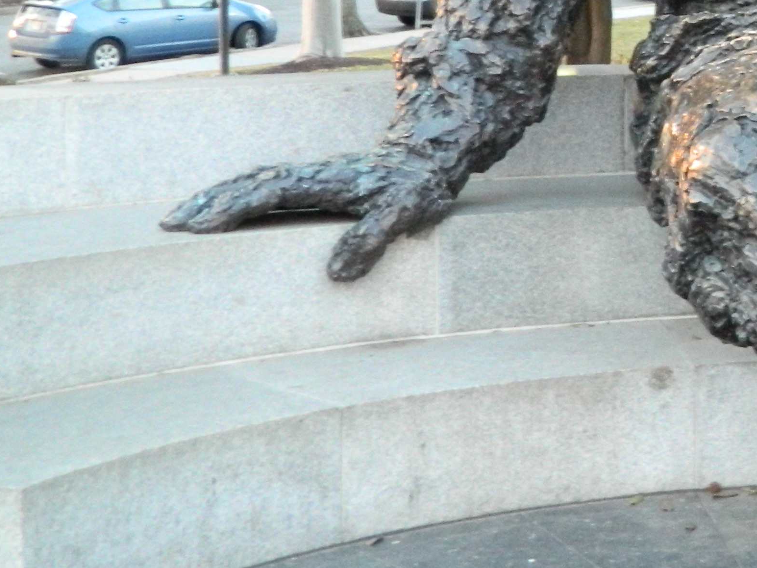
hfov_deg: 18.9
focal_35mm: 96
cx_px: 989
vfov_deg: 15.0
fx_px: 2099
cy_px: -62
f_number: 3.3
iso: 400
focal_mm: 6.2
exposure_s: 1/6
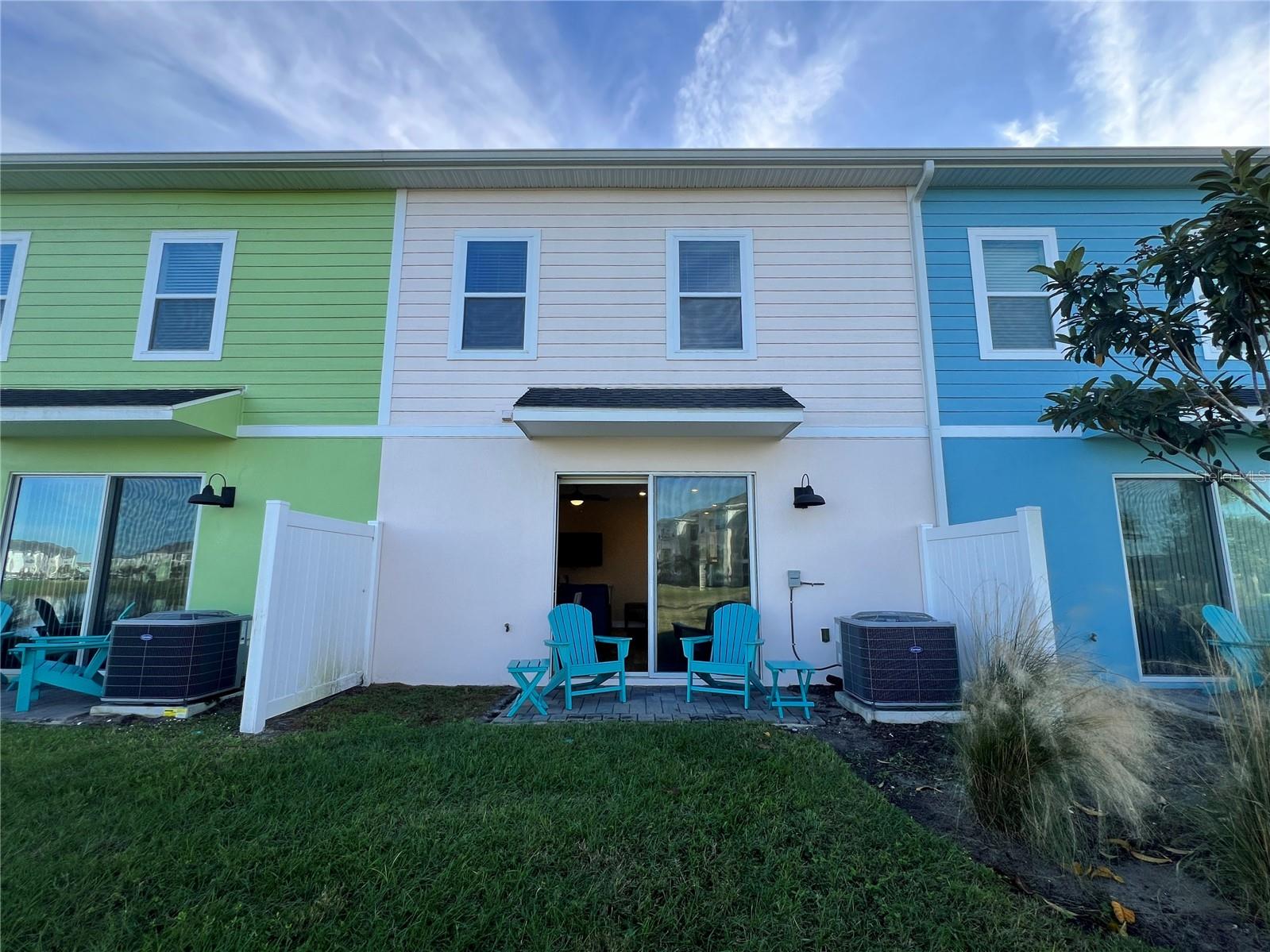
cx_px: 635
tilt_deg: +9.2
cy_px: 476
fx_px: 477
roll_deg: +1.5
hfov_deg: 106.2
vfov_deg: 89.9
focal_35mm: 13
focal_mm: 1.57
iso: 32
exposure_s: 1/602
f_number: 1.8
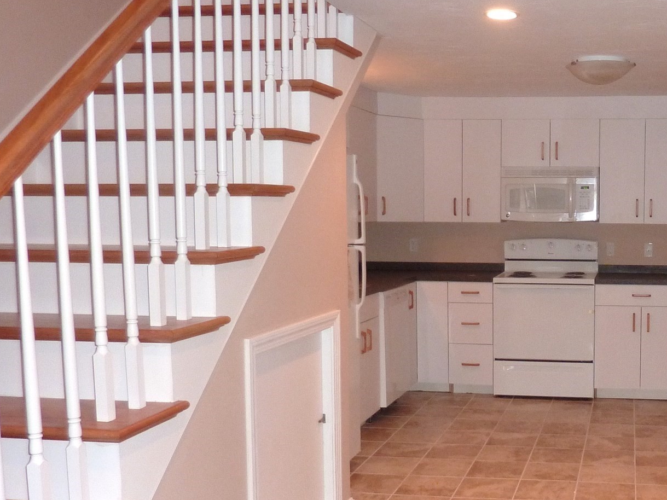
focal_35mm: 42
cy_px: 289
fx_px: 809
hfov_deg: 42.4
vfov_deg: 34.3
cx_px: 552
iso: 200
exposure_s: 1/30
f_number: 3.3
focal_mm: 4.1
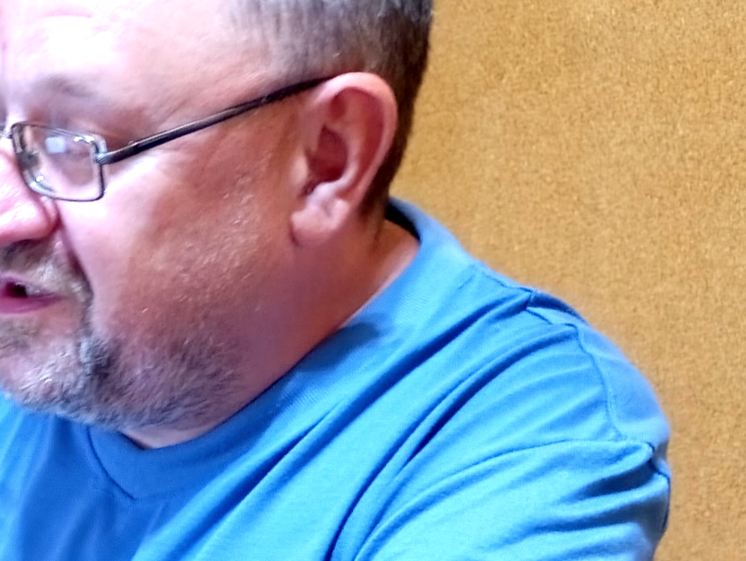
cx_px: -446
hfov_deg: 19.7
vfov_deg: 16.4
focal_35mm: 83
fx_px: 1791
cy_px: 820
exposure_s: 1/20
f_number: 1.65
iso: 1131
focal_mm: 6.11
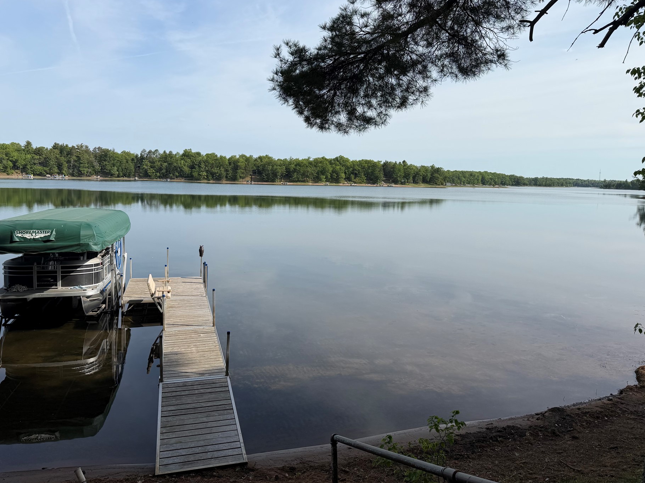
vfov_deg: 51.3
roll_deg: -1.4
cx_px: 318
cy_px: 225
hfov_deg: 65.3
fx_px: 503
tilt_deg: -5.4
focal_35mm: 27
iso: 80
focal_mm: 6.76
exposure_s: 1/5319
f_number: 1.78
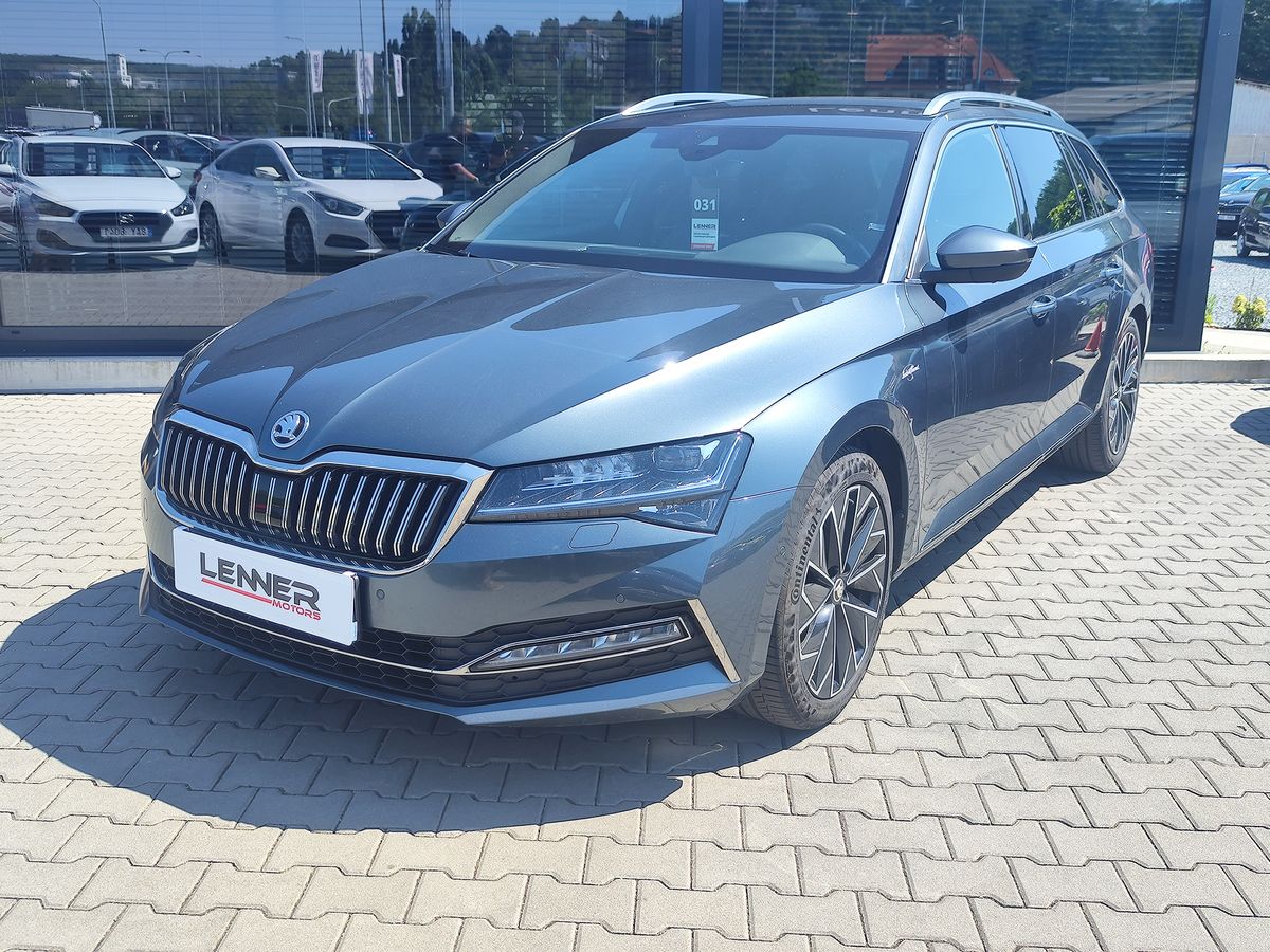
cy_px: 476
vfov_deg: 58.9
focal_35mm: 23
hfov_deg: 73.9
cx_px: 635
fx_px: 844
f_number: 1.69
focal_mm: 7.01
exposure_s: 1/360
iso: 50
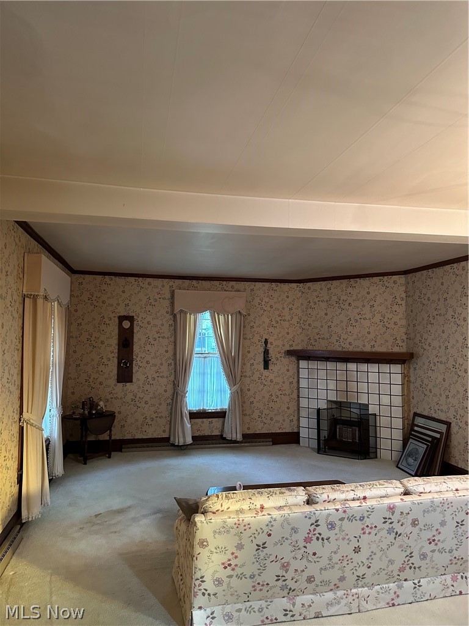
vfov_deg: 71.6
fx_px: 434
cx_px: 234
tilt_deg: +2.8
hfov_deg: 56.8
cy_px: 313
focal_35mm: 24
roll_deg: -1.0
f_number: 1.78
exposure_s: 1/60
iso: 640
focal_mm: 6.86
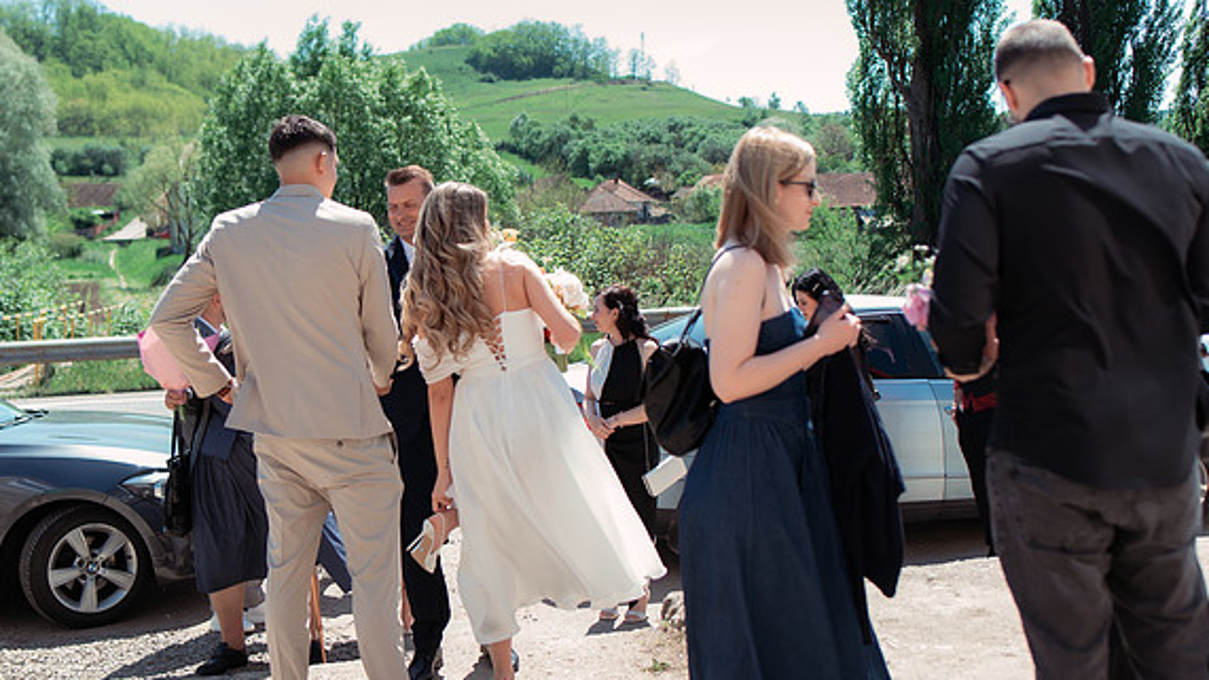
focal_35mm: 43
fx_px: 1378
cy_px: 345
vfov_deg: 27.7
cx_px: 515
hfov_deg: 47.2
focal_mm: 35
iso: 100
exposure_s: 1/500
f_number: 2.8
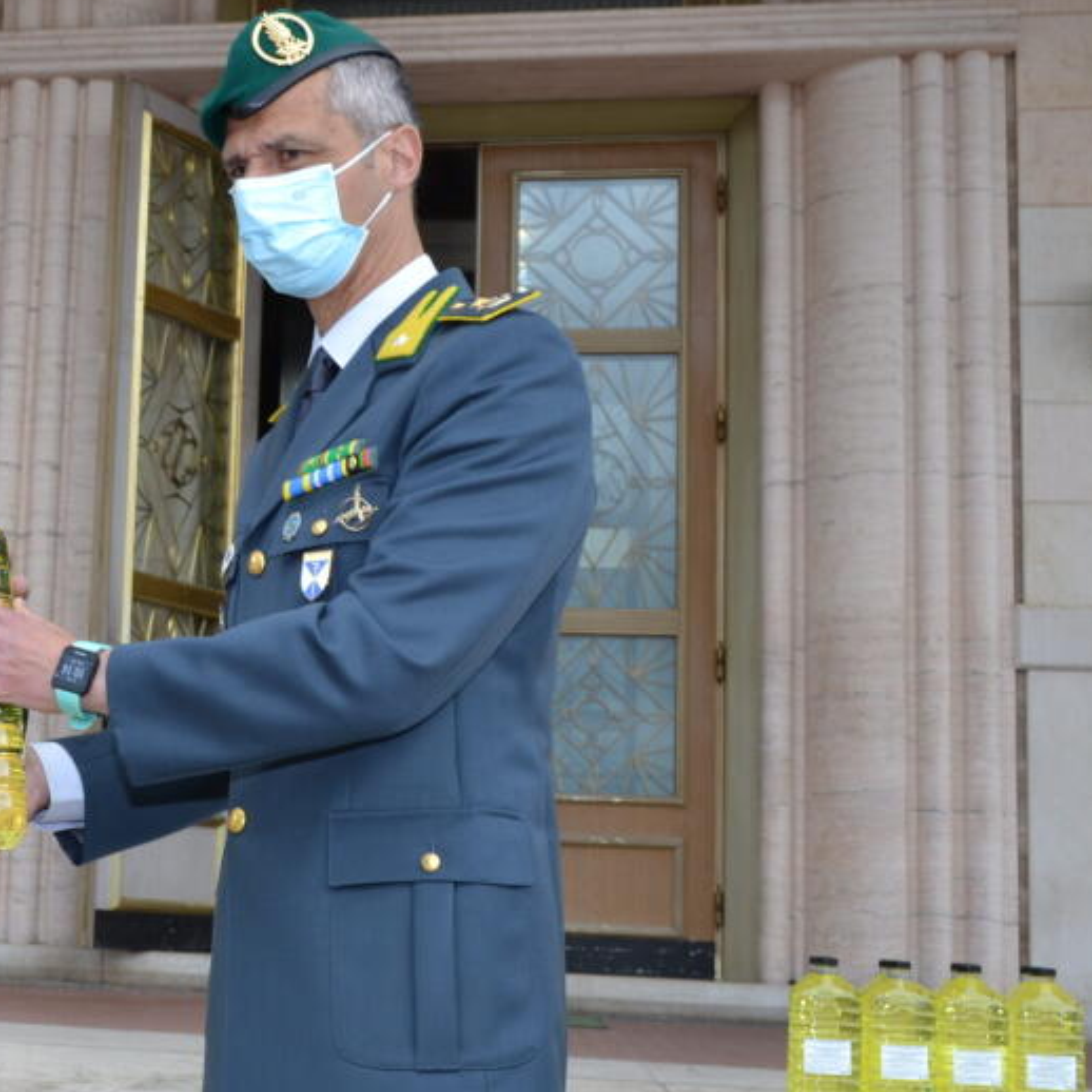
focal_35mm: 65
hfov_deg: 25.2
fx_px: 2320
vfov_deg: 26.5
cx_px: -8
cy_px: 590
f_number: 7.1
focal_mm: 22
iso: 100
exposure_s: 1/200
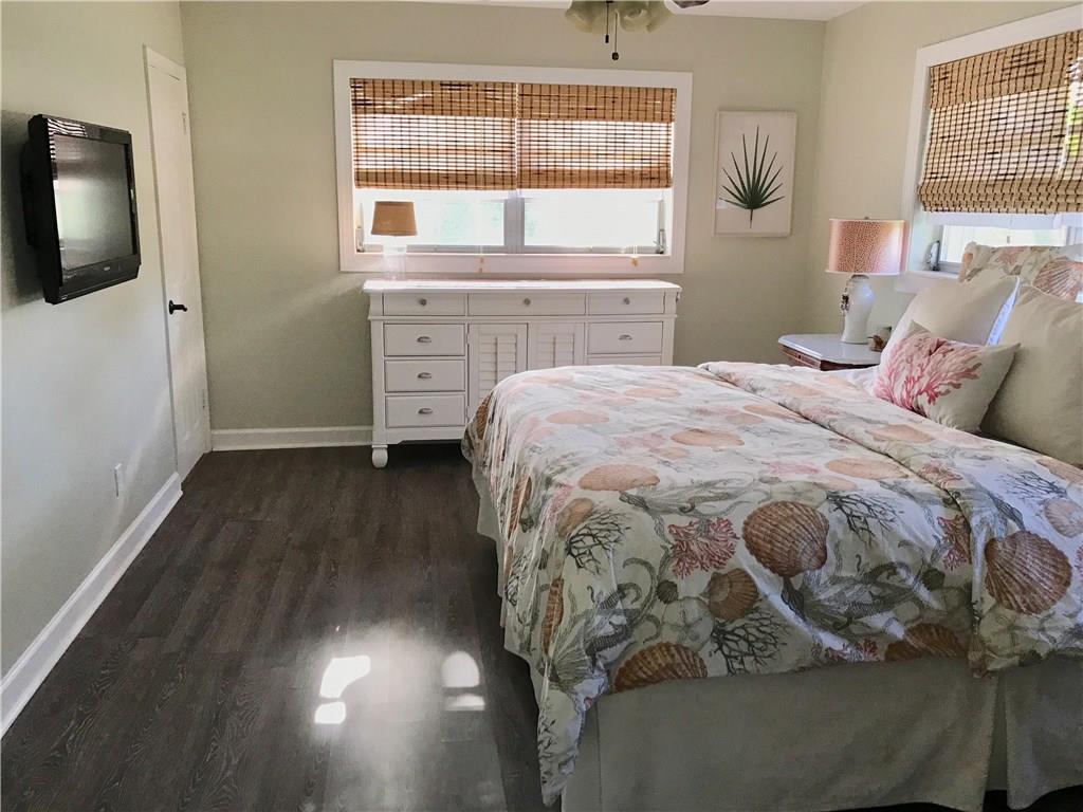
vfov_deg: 49.7
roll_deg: -0.7
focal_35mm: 28
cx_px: 542
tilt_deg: -13.0
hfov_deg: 63.4
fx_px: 876
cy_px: 406
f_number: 1.8
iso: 32
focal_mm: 3.99
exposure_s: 1/30
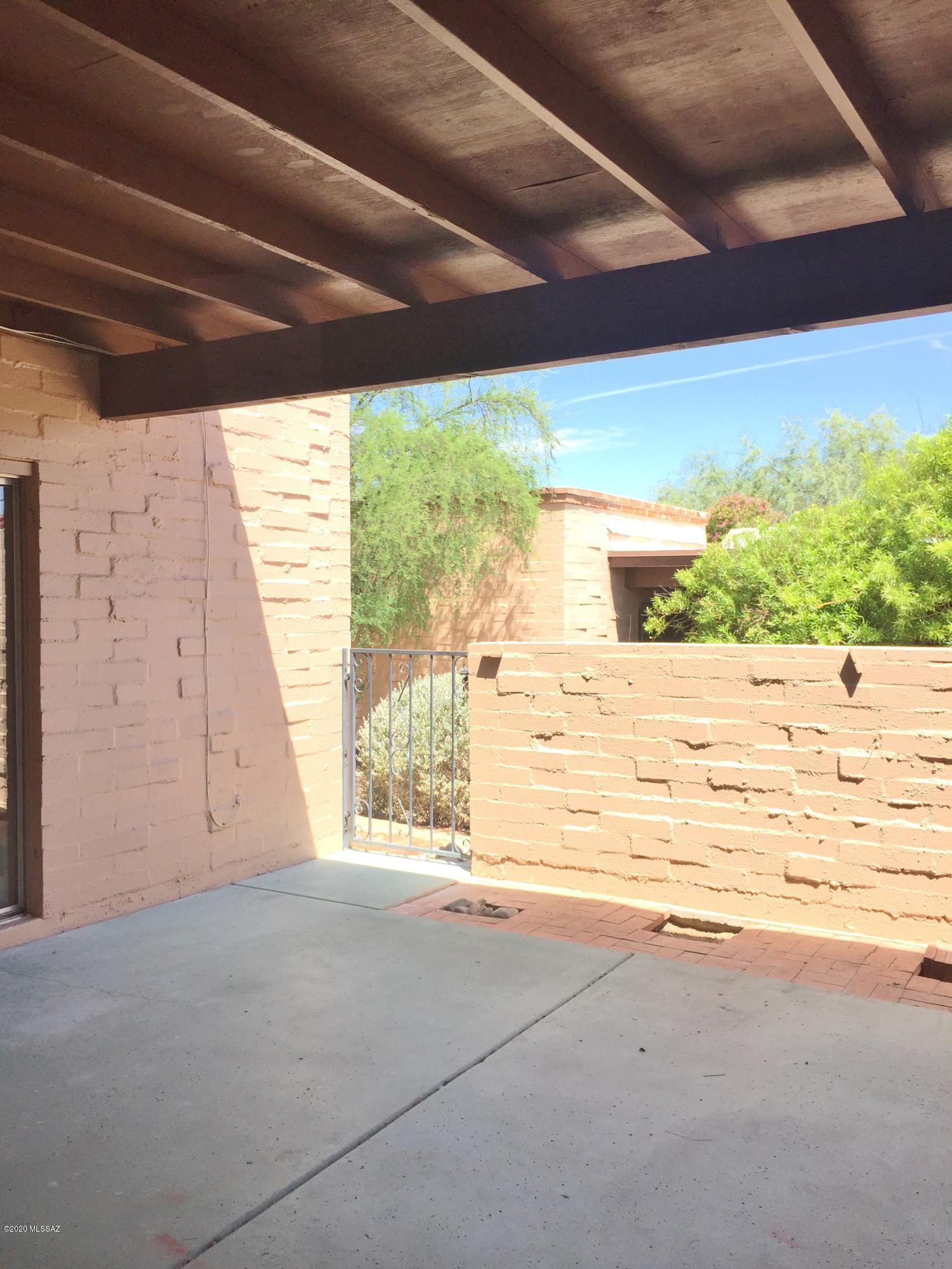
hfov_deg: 48.2
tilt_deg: -2.8
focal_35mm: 29
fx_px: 1063
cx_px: 476
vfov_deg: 61.7
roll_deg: +0.3
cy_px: 634
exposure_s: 1/682
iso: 32
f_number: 2.2
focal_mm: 4.15
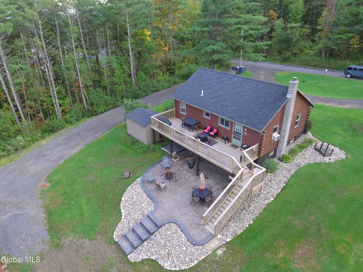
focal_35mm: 20
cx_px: 182
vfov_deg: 66.0
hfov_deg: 81.7
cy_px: 136
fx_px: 210
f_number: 2.8
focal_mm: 3.61
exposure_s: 1/135
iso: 100
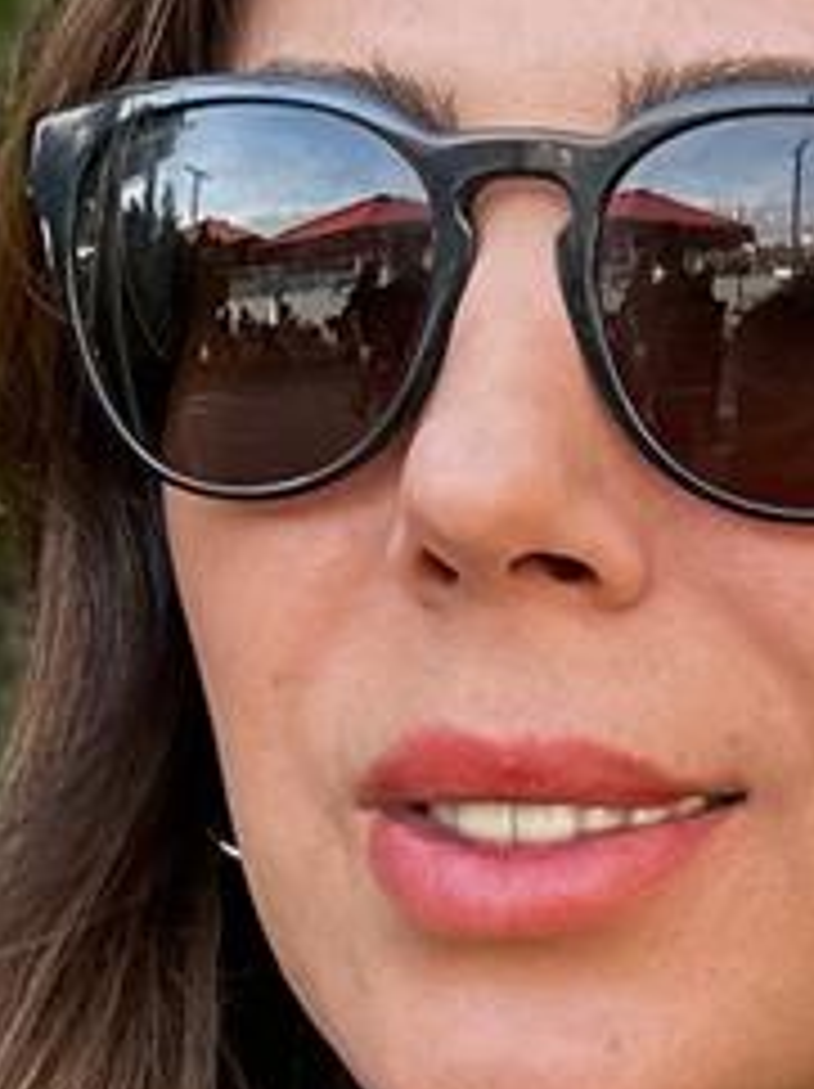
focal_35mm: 159
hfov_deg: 9.3
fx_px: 4994
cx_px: 747
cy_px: 2048
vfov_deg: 11.4
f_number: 1.78
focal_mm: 6.86
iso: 64
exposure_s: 1/208
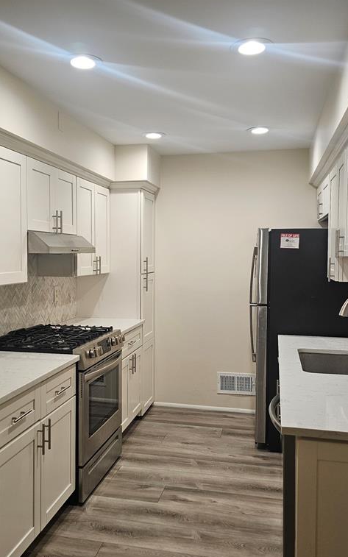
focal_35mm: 33
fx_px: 501
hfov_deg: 38.3
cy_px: 278
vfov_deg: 58.1
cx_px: 152
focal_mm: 6.3
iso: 200
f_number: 1.7
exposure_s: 1/120
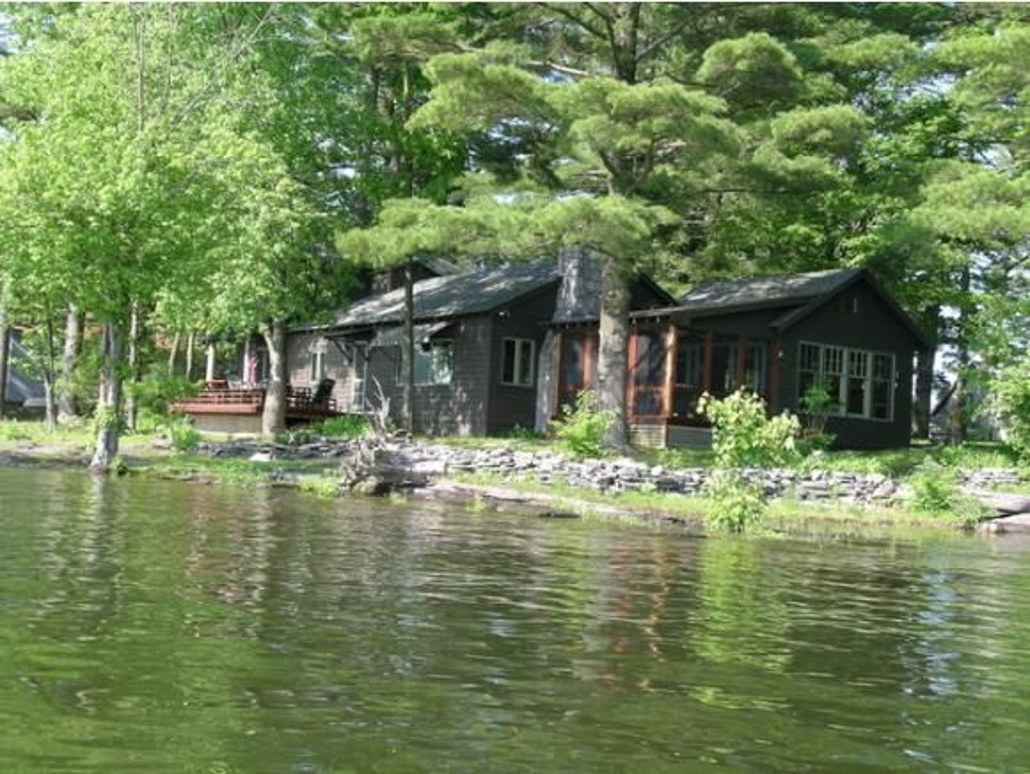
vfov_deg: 31.6
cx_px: 515
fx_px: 1370
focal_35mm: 46
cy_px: 387
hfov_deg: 41.2
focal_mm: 9.5
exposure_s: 1/117
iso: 50
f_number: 5.2
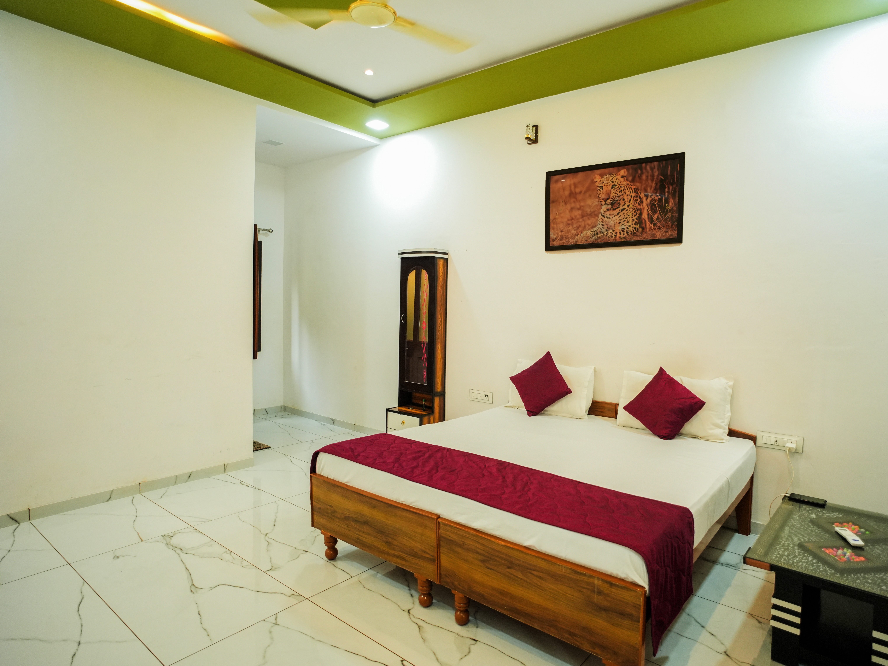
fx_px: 513
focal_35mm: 20
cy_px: 325
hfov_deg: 81.4
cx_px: 494
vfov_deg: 66.0
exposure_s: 1/125
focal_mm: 18
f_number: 2.8
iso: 1250
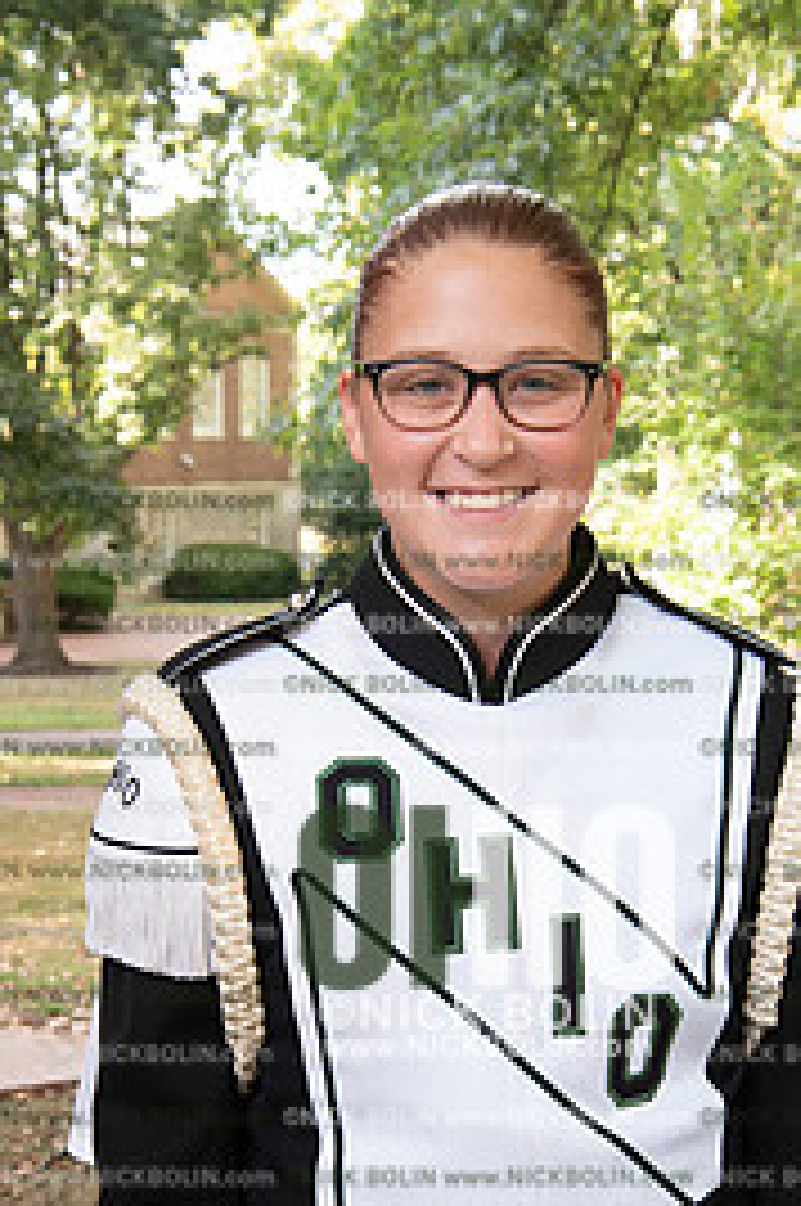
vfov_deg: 26.9
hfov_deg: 18.4
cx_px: 486
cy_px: 932
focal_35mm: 74
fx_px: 2476
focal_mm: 44
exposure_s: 1/100
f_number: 8
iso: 800
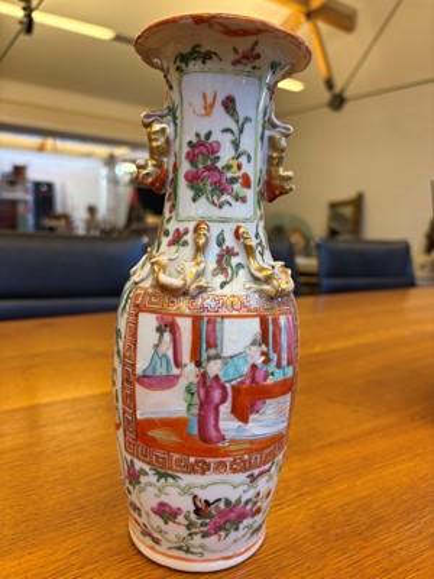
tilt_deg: -8.7
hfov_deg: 53.1
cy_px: 290
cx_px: 217
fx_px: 435
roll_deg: -2.3
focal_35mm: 26
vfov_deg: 67.3
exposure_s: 1/50
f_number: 1.6
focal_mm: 5.96
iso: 125
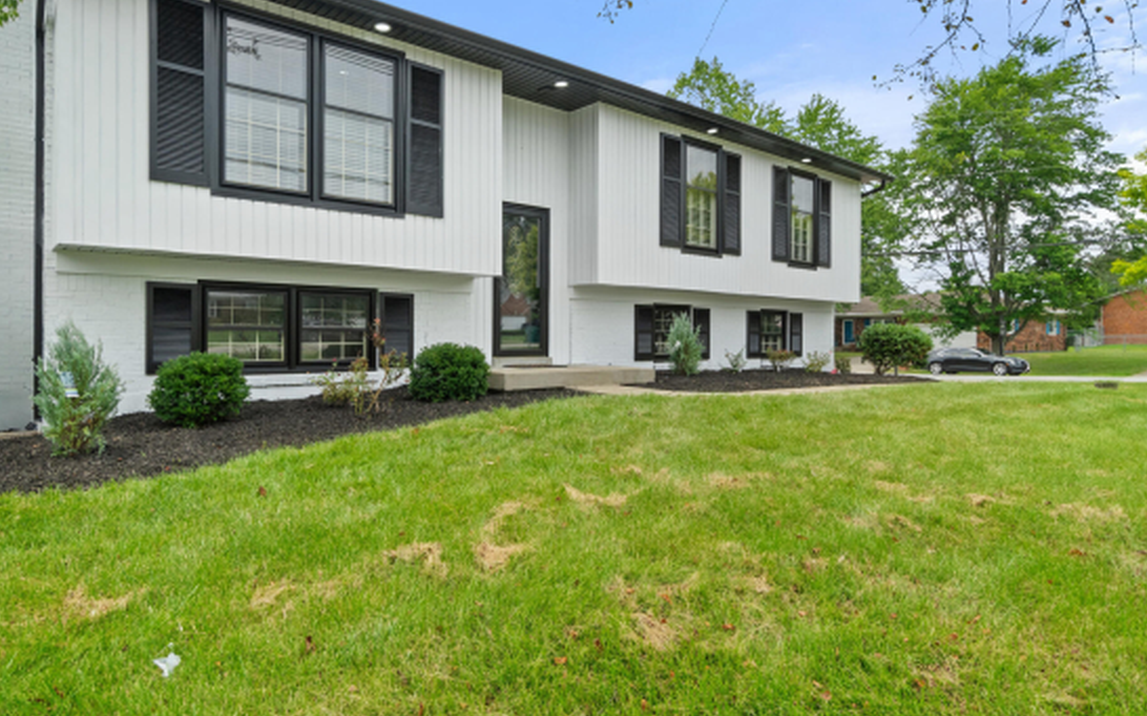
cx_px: 529
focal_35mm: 21
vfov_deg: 57.0
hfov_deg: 82.1
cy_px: 300
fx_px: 656
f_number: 10
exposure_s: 1/200
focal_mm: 10
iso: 400
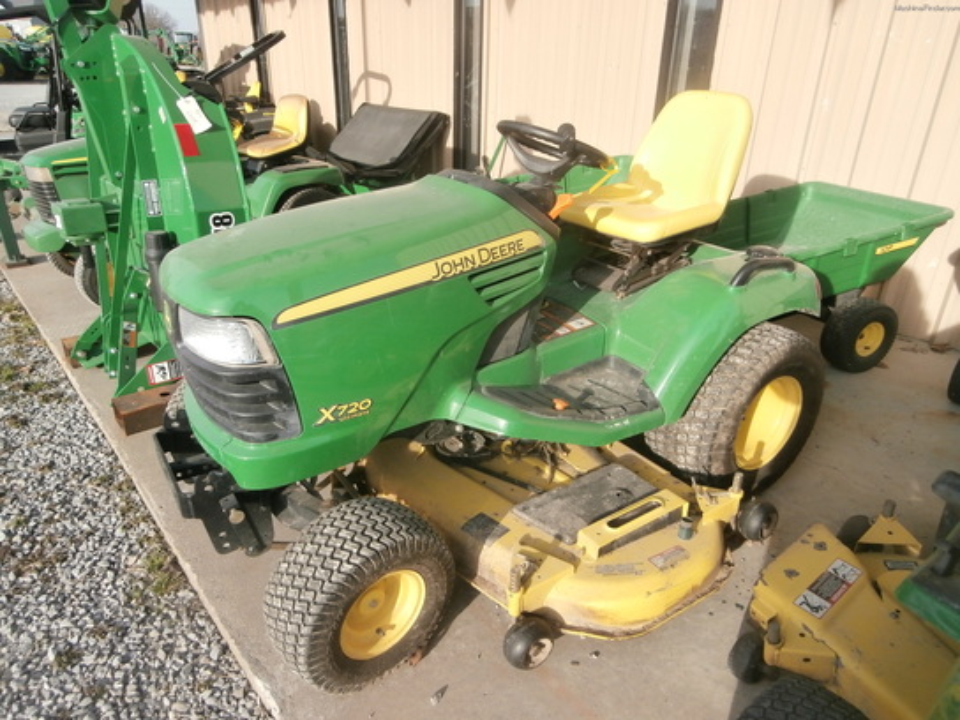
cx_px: 480
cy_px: 360
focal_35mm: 24
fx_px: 666
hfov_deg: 71.6
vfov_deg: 56.8
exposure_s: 1/640
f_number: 3
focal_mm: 4.2
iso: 100
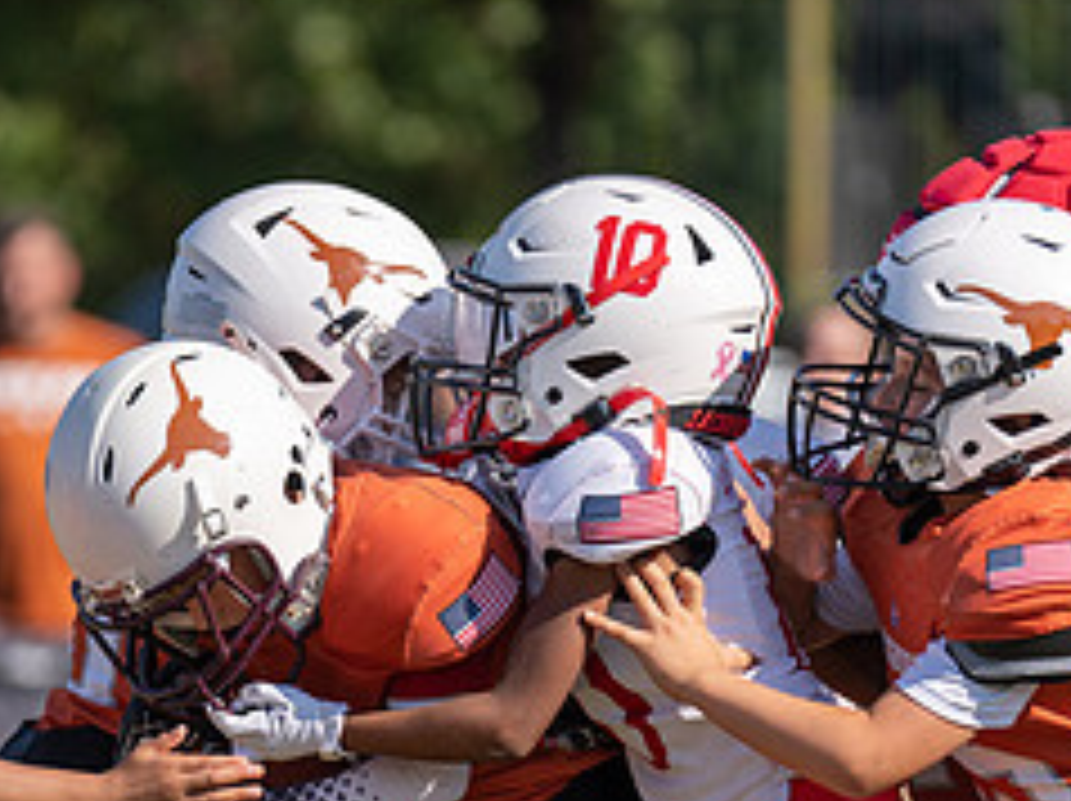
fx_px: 17309
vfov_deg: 2.7
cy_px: 734
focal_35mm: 560
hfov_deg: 3.5
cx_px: 423
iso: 100
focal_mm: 200
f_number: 2.8
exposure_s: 1/2500
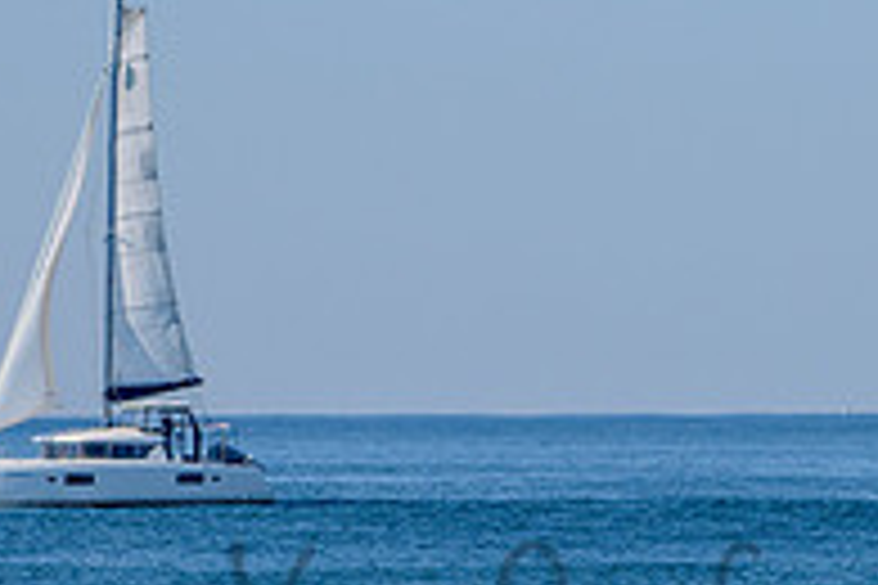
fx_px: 14535
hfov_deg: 3.5
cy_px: 574
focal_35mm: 596
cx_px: 693
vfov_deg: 2.3
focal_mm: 200
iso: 180
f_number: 5.6
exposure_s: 1/2500
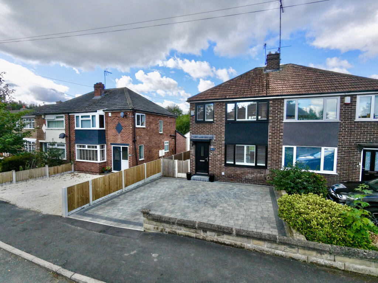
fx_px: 175
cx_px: 189
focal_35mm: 16
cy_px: 142
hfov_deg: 94.5
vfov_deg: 78.1
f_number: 2.2
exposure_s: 1/725
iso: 230
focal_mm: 3.05
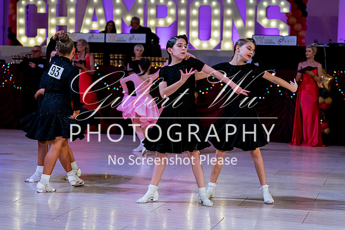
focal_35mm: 77
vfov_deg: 17.7
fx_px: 739
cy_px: 106
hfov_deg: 26.3
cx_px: 168
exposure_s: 1/800
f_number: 2.8
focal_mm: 70
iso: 3200
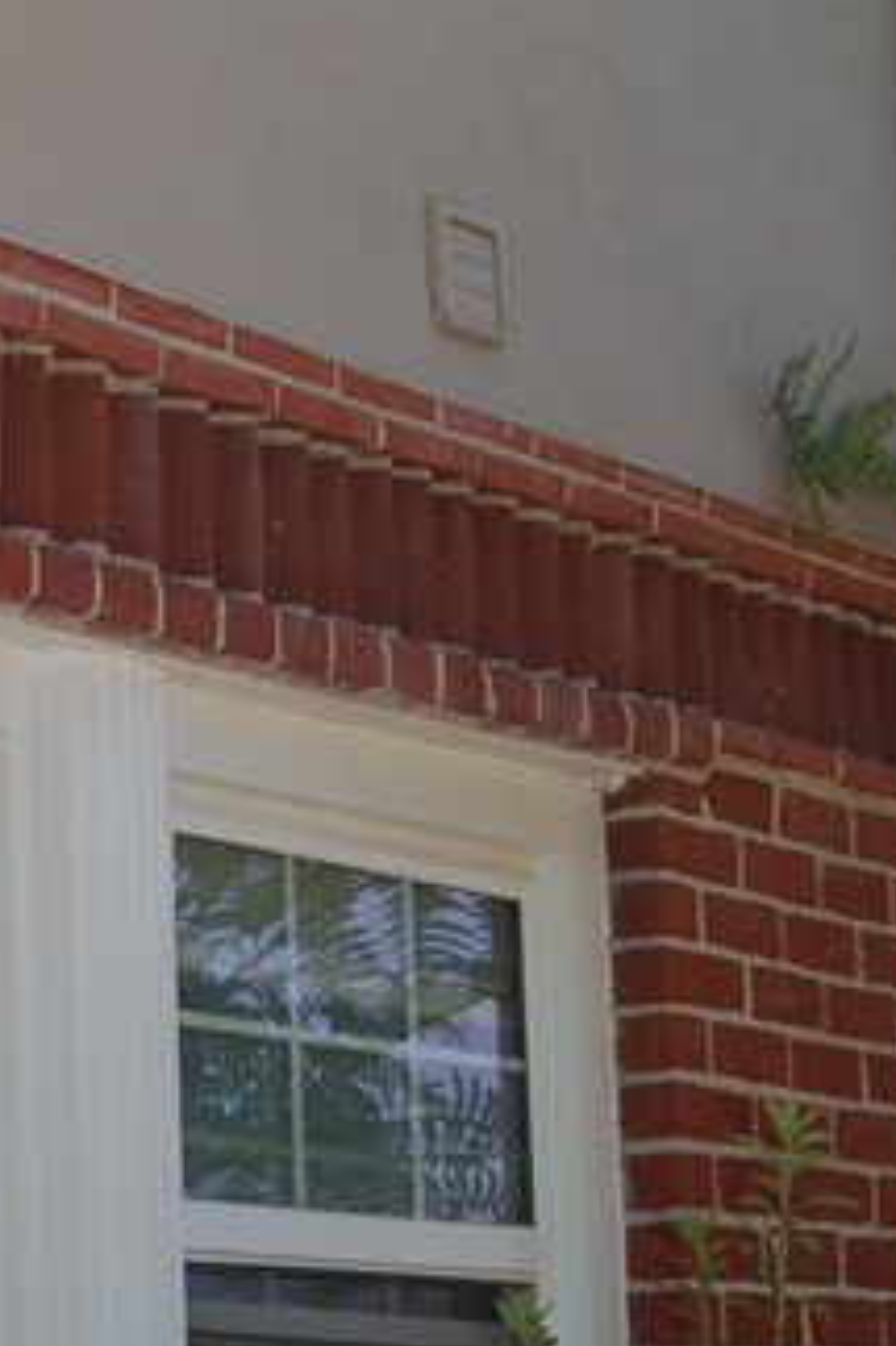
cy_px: 485
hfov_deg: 11.2
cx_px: -2
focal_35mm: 121
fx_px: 4522
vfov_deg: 16.9
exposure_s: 1/500
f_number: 4
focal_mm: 24
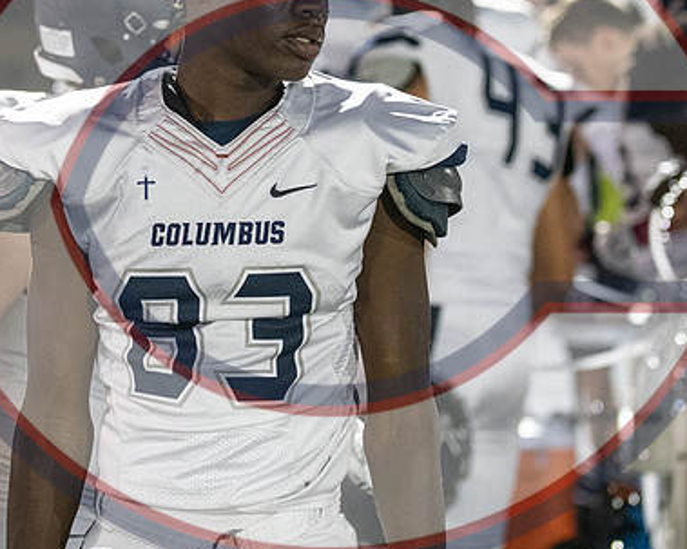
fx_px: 4187
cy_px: 51
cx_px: 218
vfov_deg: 7.5
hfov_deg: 9.4
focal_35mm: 206
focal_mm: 90
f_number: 2.8
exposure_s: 1/800
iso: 3200
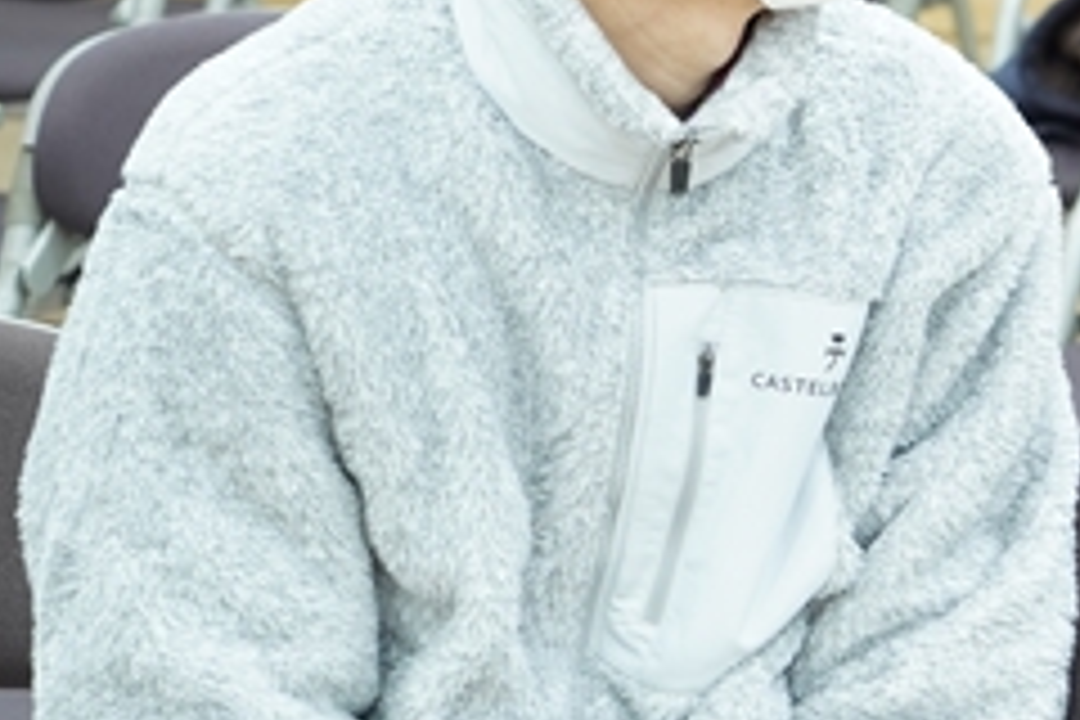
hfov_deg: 12.0
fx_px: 4890
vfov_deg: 8.4
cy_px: 245
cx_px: 1688
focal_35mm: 163
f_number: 4
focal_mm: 49
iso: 1000
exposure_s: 1/50
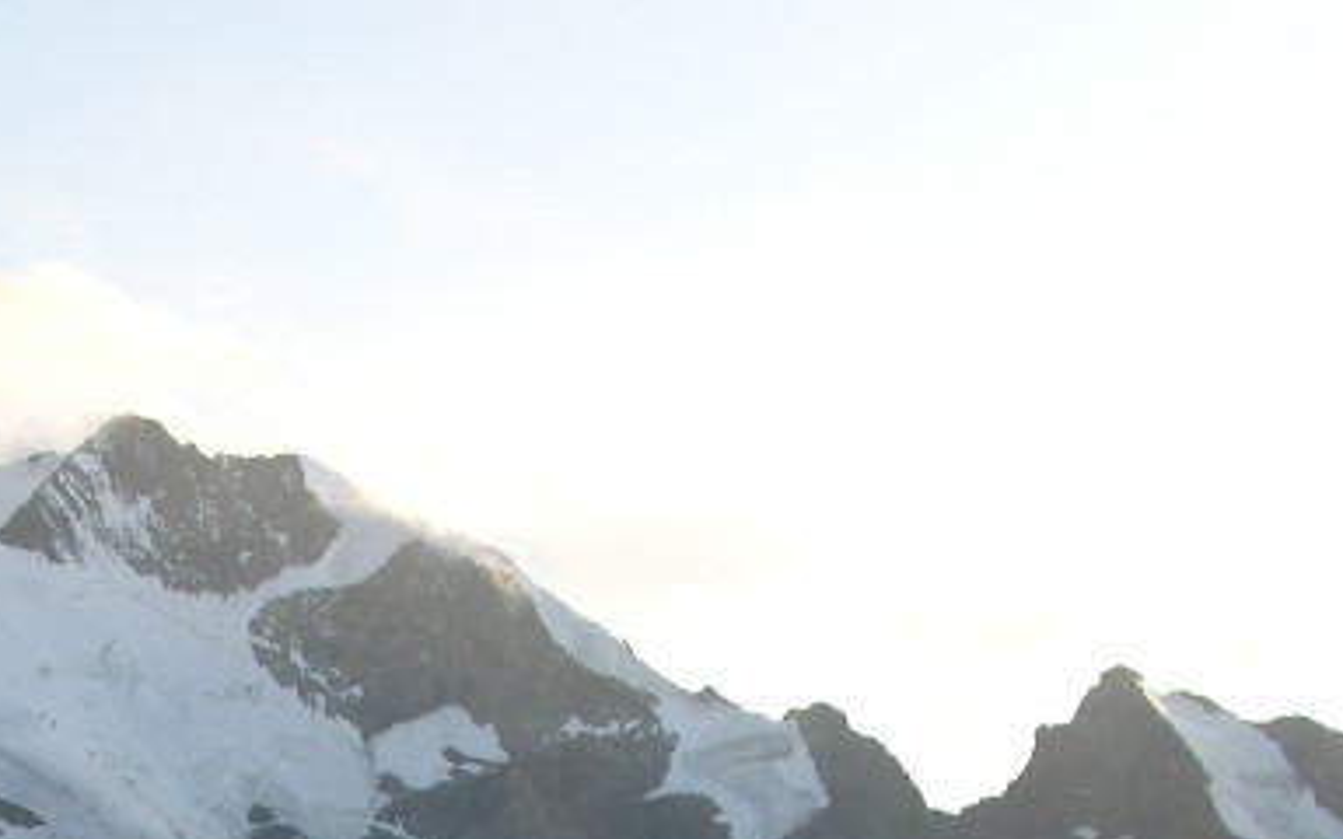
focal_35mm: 99
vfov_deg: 12.6
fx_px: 3624
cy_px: 1255
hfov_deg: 20.9
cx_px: 420
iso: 50
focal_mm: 8.9
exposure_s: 1/67.4
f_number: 4
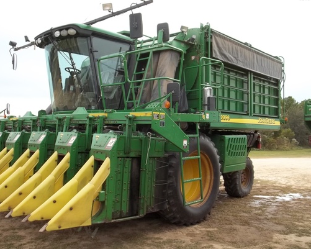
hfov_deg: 51.5
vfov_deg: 42.2
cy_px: 123
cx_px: 153
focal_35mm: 35
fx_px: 322
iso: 64
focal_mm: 5.9
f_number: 3.3
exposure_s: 1/250
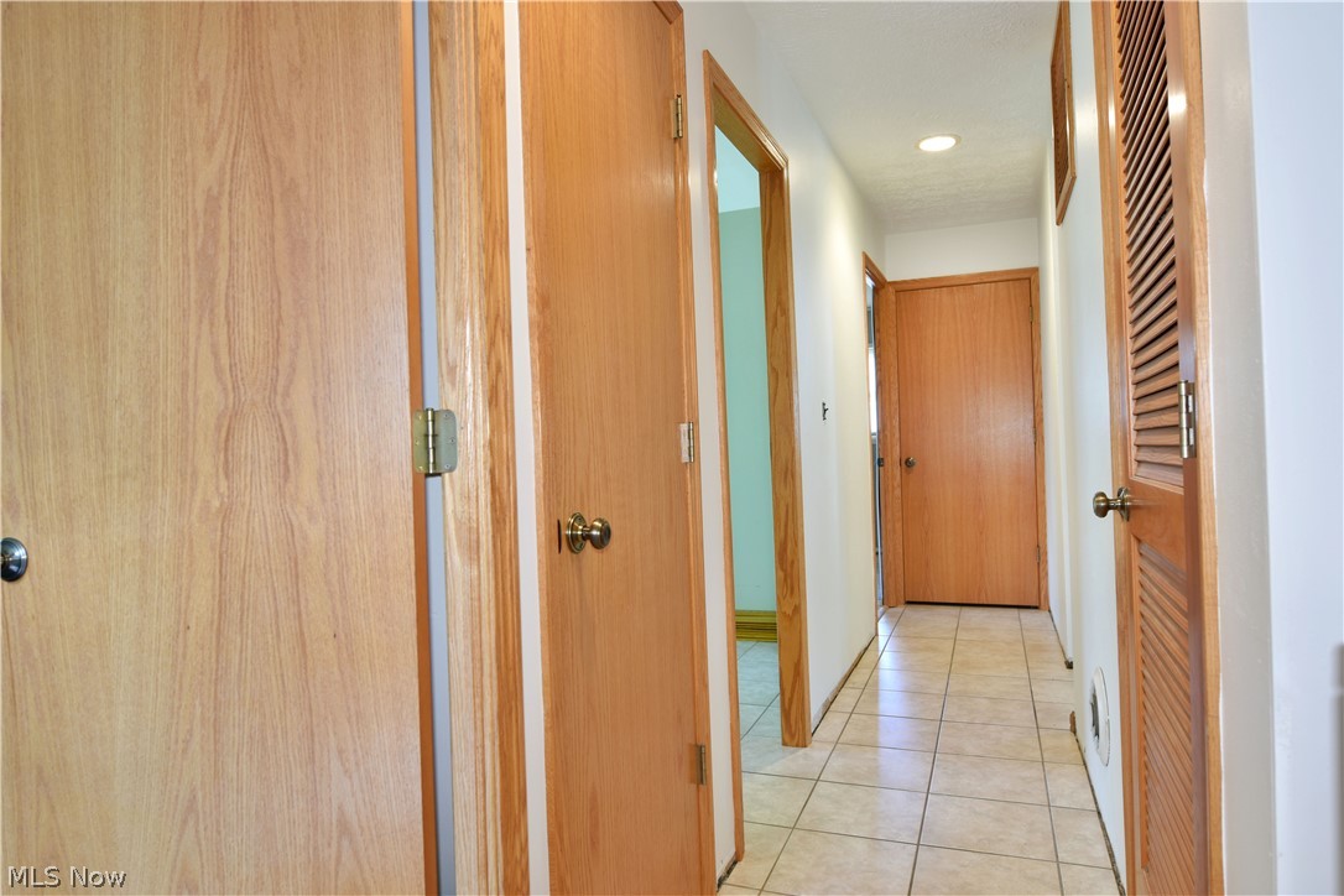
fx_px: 784
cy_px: 448
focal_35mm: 21
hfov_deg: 81.2
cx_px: 672
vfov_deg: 59.5
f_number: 4.5
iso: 200
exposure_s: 1/3
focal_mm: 14
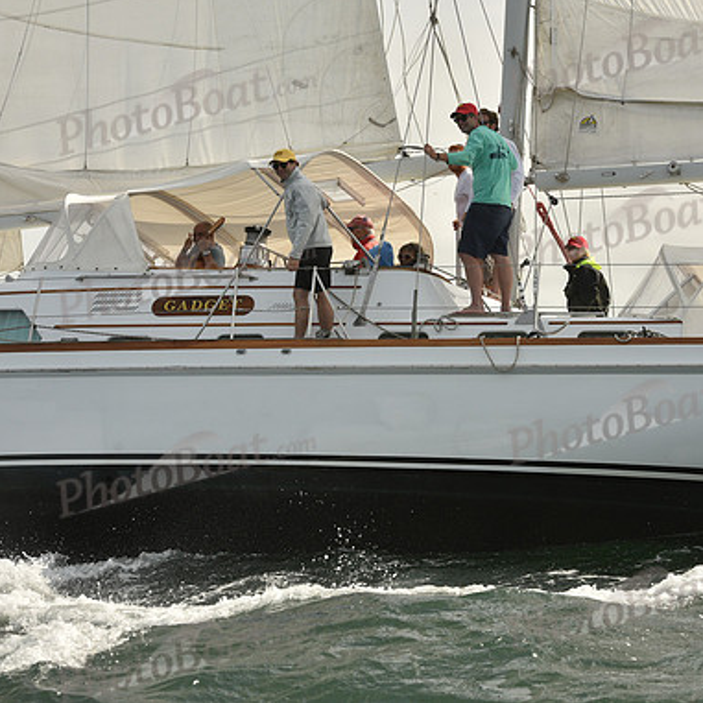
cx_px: 413
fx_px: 2321
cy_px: 348
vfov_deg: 17.2
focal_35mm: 101
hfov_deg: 17.2
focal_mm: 78
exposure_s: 1/1250
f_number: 9
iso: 320
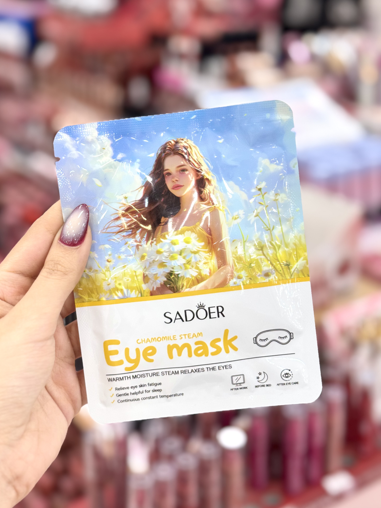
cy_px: 257
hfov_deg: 29.1
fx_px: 734
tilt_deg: -23.8
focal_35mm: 50
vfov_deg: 38.2
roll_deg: +0.4
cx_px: 185
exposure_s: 1/100
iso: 64
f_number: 1.78
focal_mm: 6.76
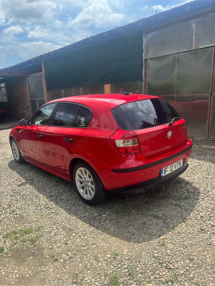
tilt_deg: -13.8
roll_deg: +2.7
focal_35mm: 24
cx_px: 108
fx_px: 199
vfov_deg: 71.6
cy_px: 143
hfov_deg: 56.8
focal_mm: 6.76
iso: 80
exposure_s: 1/2506
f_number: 1.78
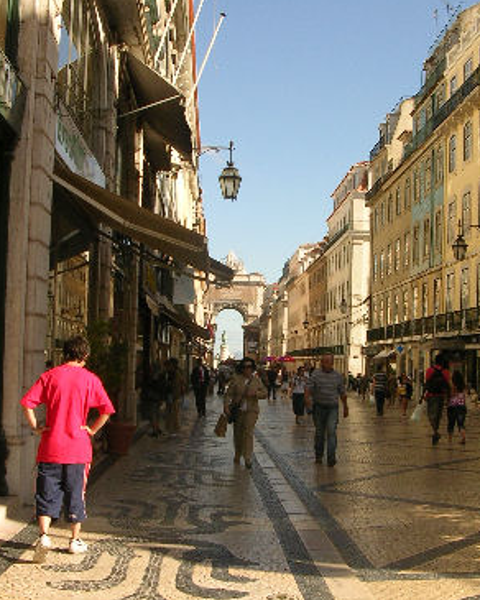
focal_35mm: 52
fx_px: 923
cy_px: 347
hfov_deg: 29.1
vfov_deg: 35.9
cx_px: 281
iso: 50
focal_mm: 5.8
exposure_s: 1/186
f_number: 5.6
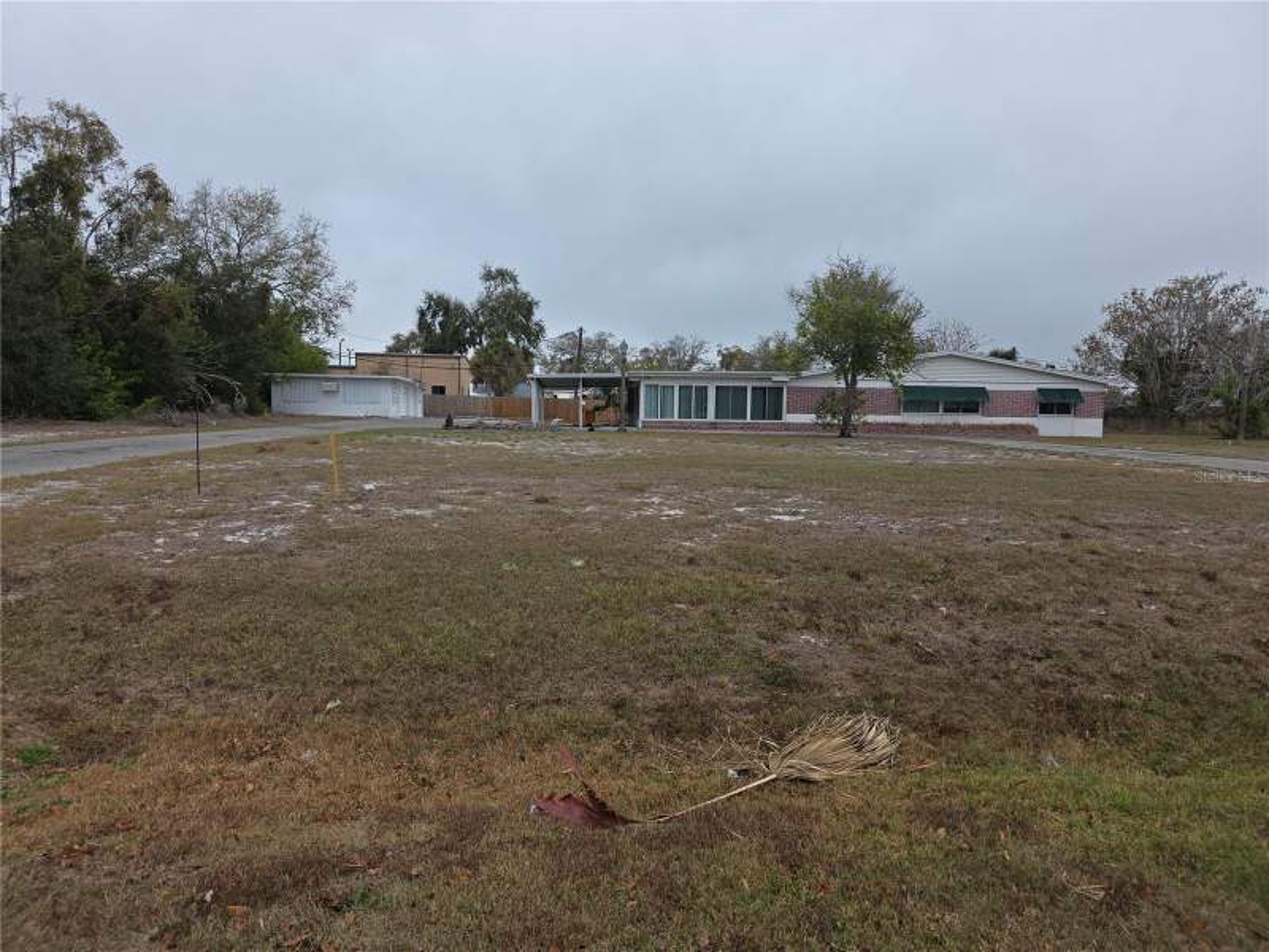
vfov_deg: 58.9
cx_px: 634
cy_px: 476
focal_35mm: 23
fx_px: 843
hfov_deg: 73.9
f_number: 1.7
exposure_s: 1/456
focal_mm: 6.3
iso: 12
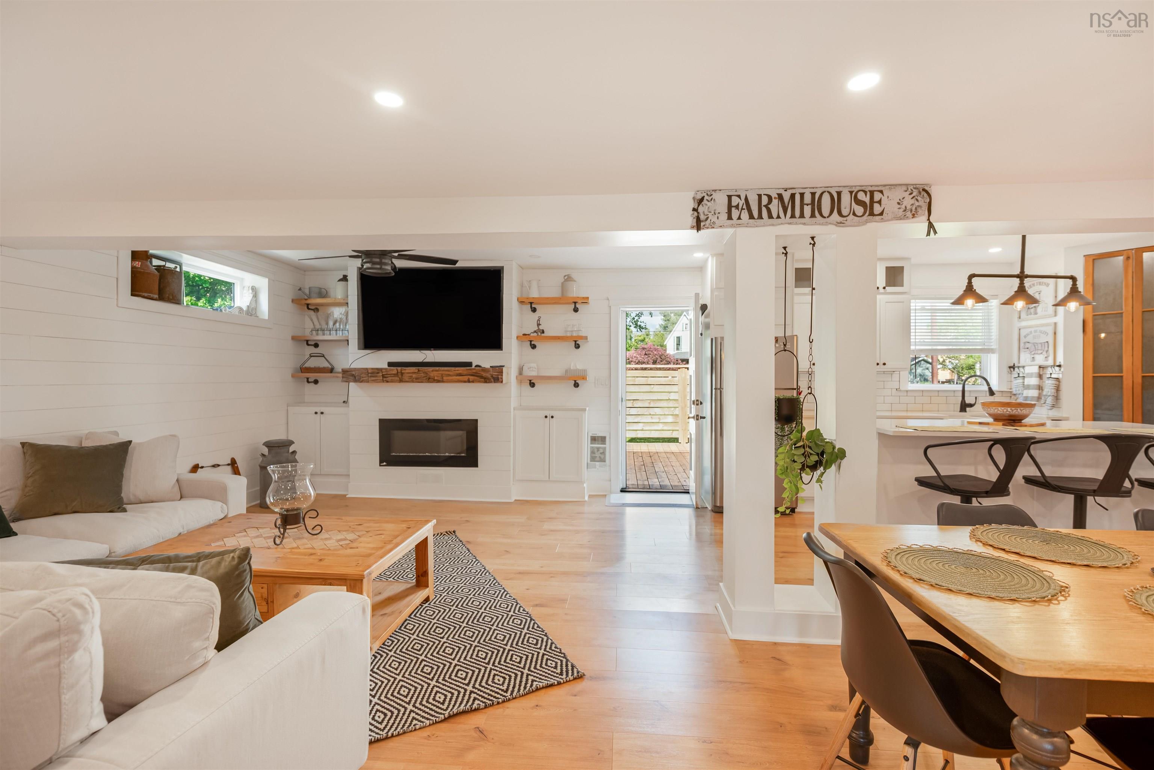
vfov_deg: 73.8
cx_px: 577
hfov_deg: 96.7
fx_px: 513
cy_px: 385
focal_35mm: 16
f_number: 5
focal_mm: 16
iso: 320
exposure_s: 1/100
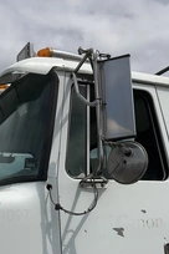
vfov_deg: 33.5
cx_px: 80
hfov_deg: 23.0
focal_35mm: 59
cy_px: 177
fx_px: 415
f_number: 1.8
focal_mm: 3
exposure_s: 1/4065
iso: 25
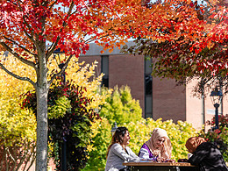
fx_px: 1482
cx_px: 177
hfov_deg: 8.8
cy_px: 66
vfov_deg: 6.6
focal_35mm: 225
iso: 125
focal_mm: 105
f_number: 4
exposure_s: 1/500
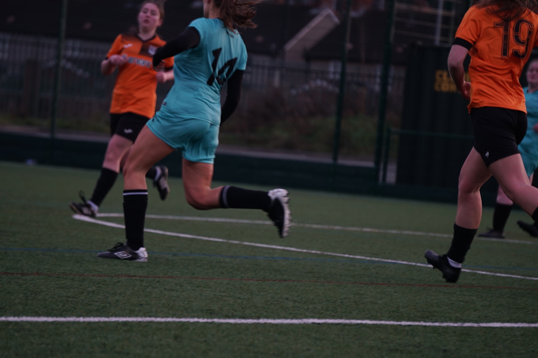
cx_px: 269
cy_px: 179
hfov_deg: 6.5
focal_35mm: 315
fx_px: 4707
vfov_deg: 4.4
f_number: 6.3
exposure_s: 1/200
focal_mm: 210
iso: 640
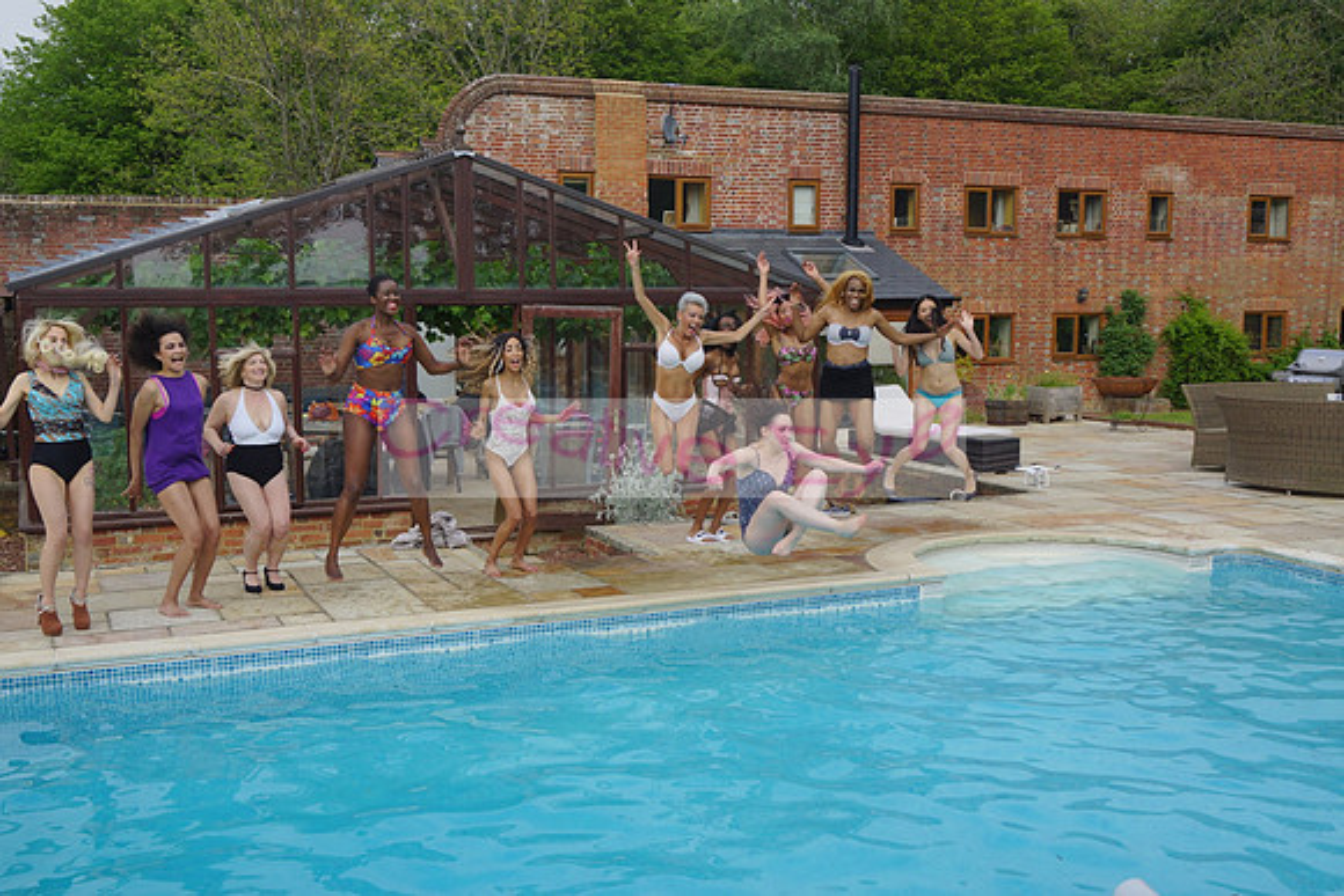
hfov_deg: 53.1
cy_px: 448
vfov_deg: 36.9
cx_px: 672
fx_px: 1344
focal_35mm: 36
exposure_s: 1/500
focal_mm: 24
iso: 125
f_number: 6.3
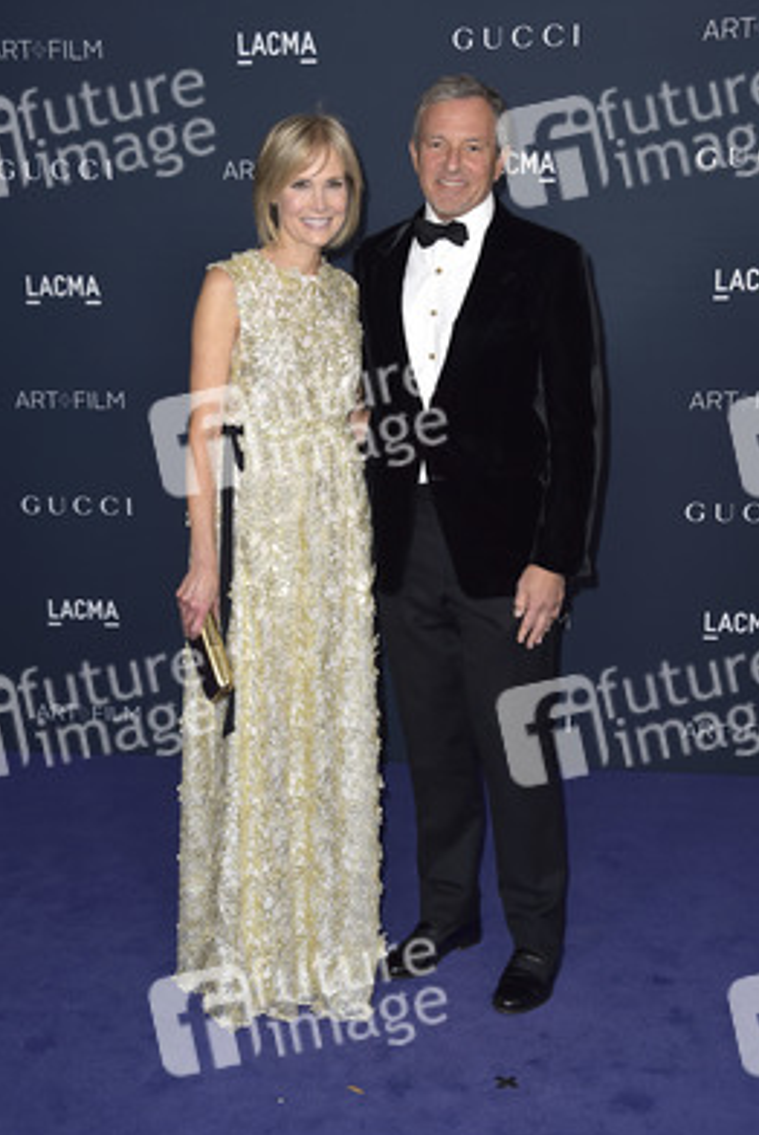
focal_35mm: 51
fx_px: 1610
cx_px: 384
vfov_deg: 38.9
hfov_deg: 26.5
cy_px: 573
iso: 500
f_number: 6.3
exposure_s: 1/250
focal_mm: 50
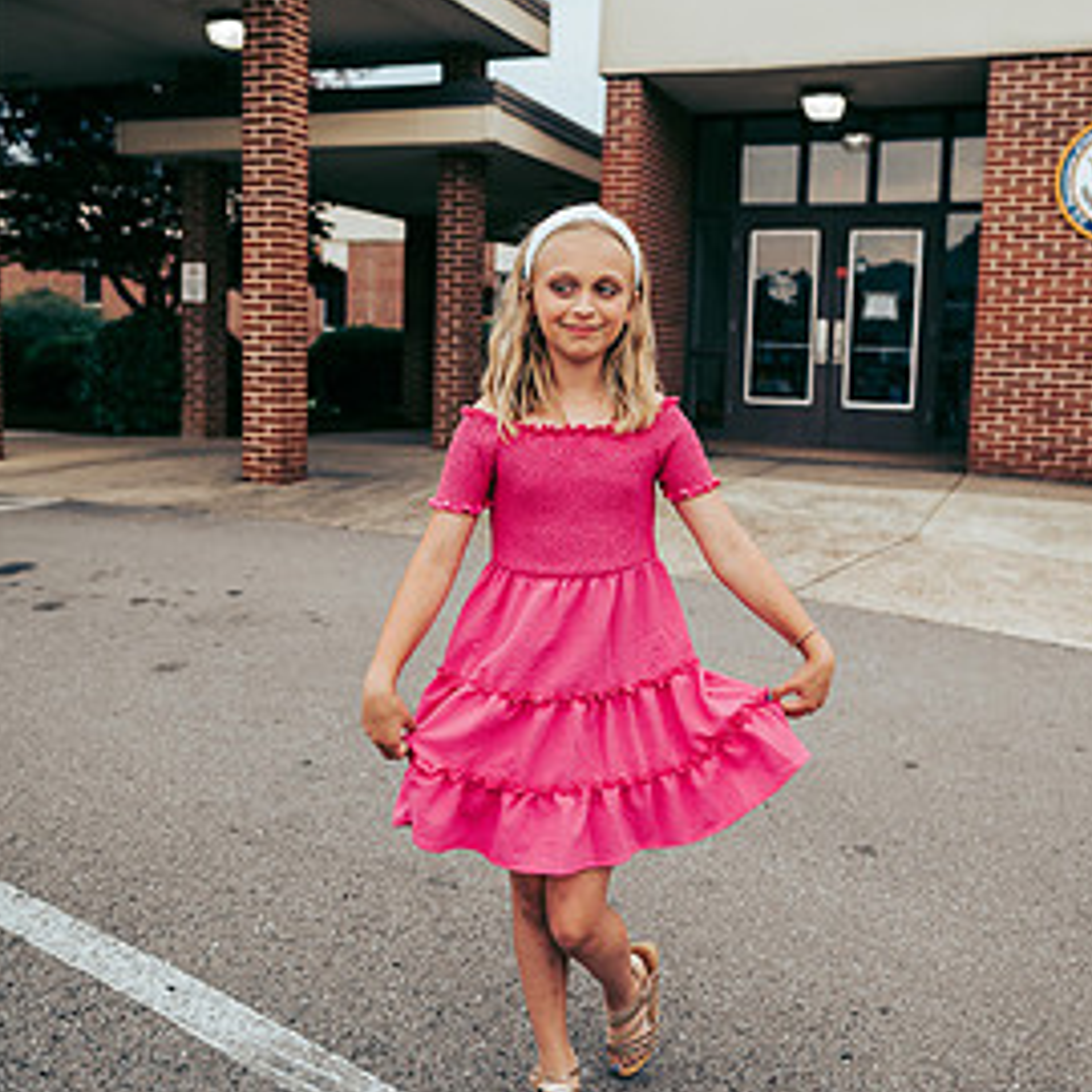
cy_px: 465
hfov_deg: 48.4
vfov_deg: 48.3
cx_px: 590
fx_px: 1213
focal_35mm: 34
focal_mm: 24
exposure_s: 1/400
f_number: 2.8
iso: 250
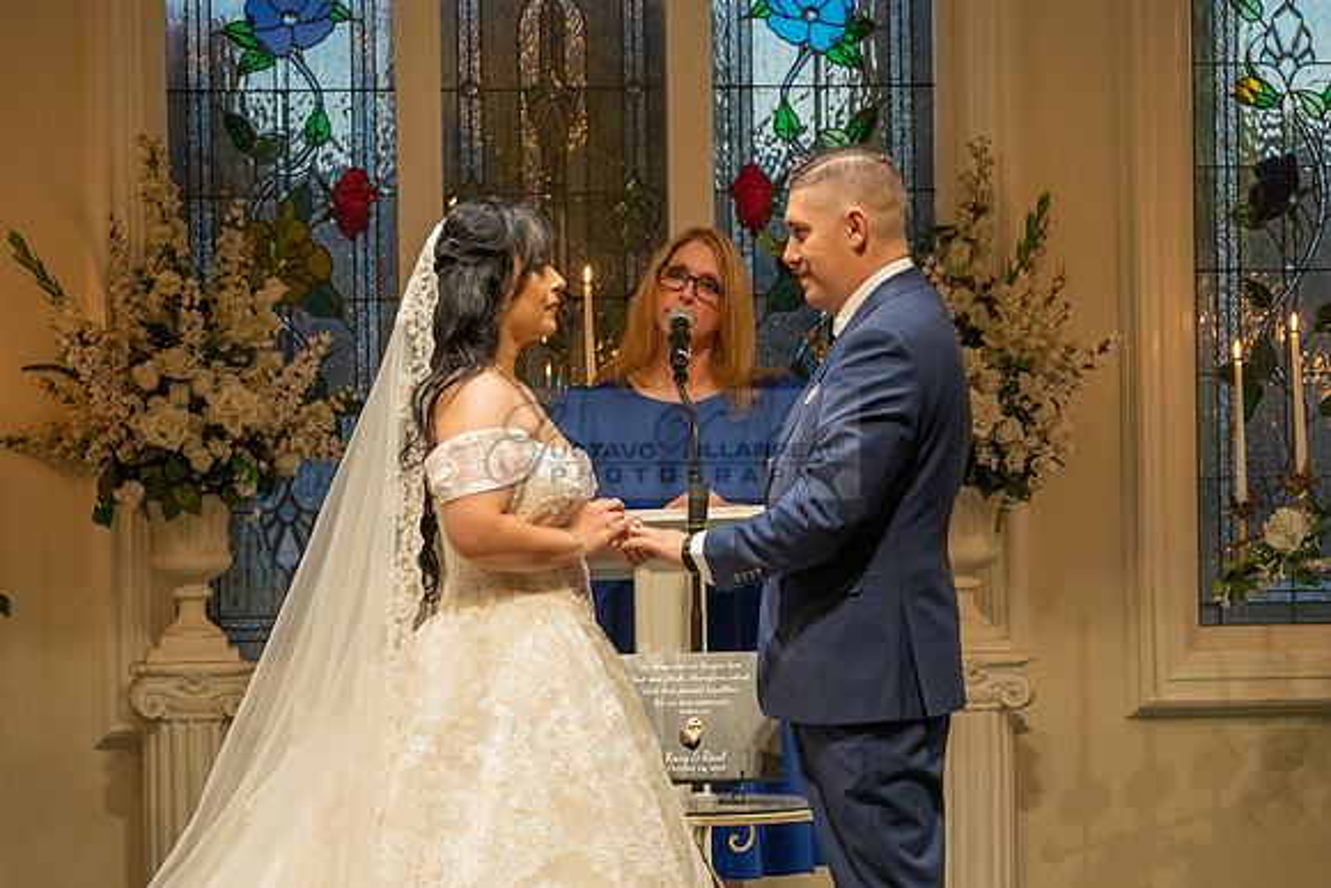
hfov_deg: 16.2
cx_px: 696
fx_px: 4664
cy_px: 533
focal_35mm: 126
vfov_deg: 10.9
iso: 2500
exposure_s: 1/200
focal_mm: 105
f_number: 4
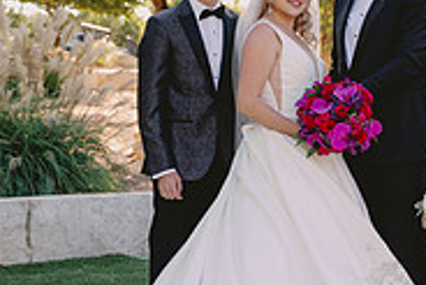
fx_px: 1492
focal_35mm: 126
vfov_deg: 10.9
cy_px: 241
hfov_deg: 16.1
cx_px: 352
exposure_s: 1/250
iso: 100
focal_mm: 40
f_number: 3.5
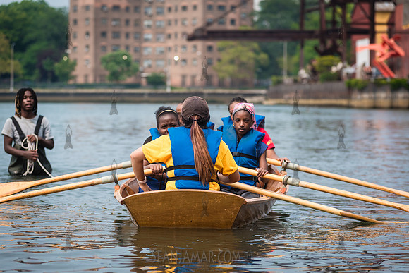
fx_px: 1372
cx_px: 204
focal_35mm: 121
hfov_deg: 17.0
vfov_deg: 11.4
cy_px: 136
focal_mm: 120
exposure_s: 1/1600
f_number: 4
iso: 250
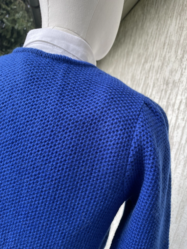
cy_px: 124
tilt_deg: -5.0
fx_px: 187
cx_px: 94
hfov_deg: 53.1
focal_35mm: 26
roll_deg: -13.1
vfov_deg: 67.3
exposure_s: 1/121
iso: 40
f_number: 1.6
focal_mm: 4.2
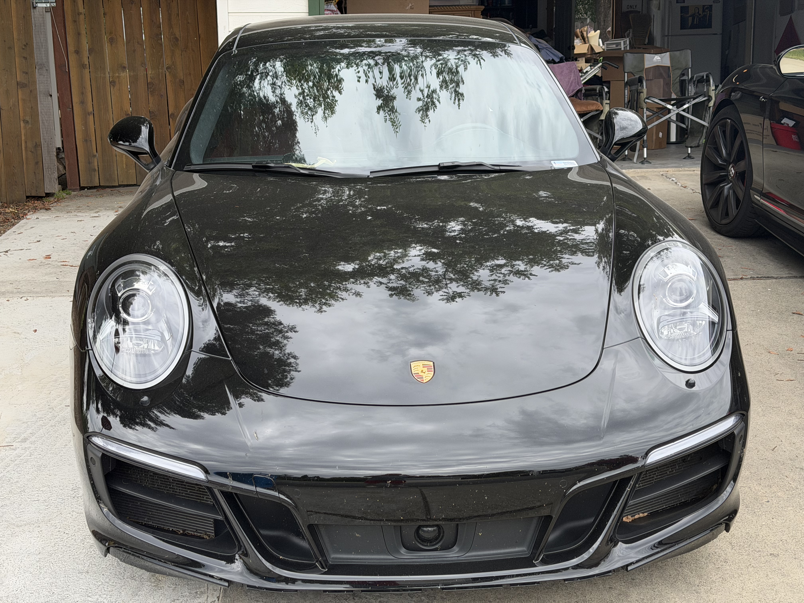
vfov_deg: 30.3
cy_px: 302
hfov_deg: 39.7
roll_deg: +0.8
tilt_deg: -11.5
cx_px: 402
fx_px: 1115
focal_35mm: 48
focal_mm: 6.76
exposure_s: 1/1167
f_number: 1.78
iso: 64
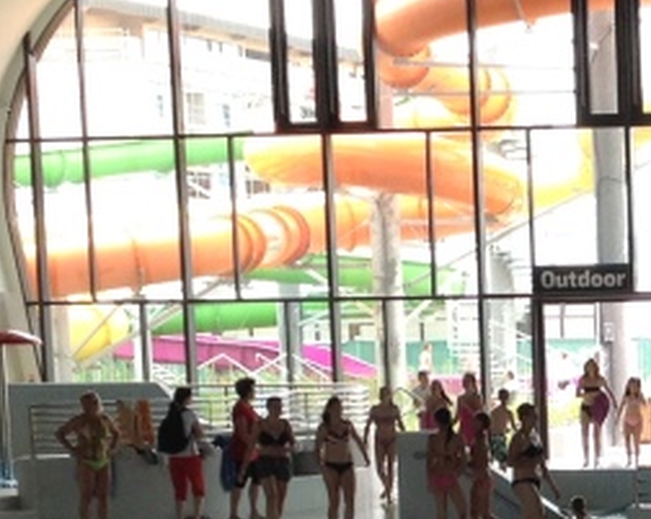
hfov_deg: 11.6
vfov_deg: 9.3
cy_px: 656
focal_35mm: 163
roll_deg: +2.0
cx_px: 827
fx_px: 3137
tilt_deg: -8.8
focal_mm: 4.28
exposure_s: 1/140
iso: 50
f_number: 2.4
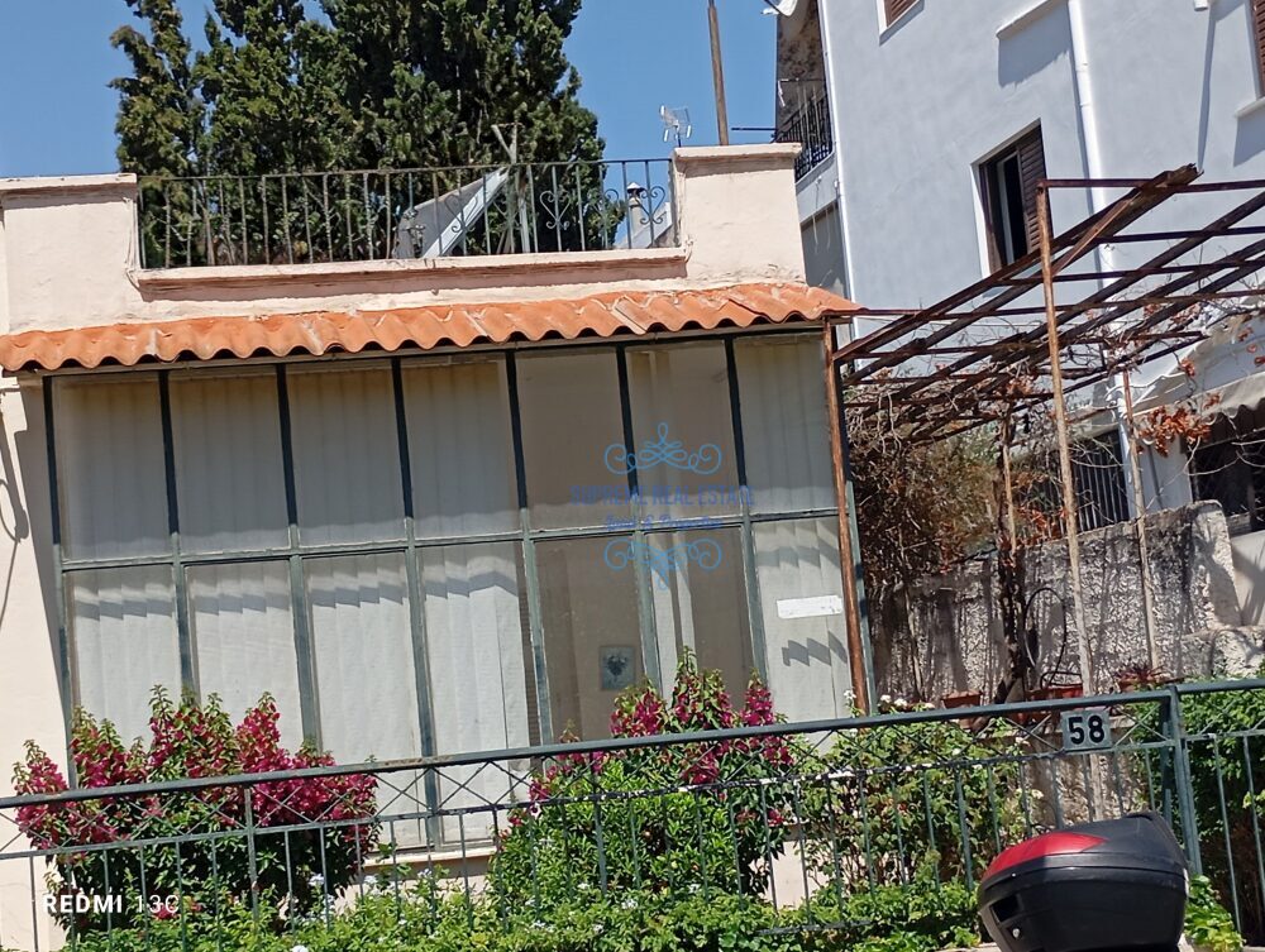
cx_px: 632
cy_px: 476
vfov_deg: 24.1
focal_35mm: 61
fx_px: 2232
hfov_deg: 31.6
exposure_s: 1/799
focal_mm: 4.27
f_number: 1.8
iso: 103
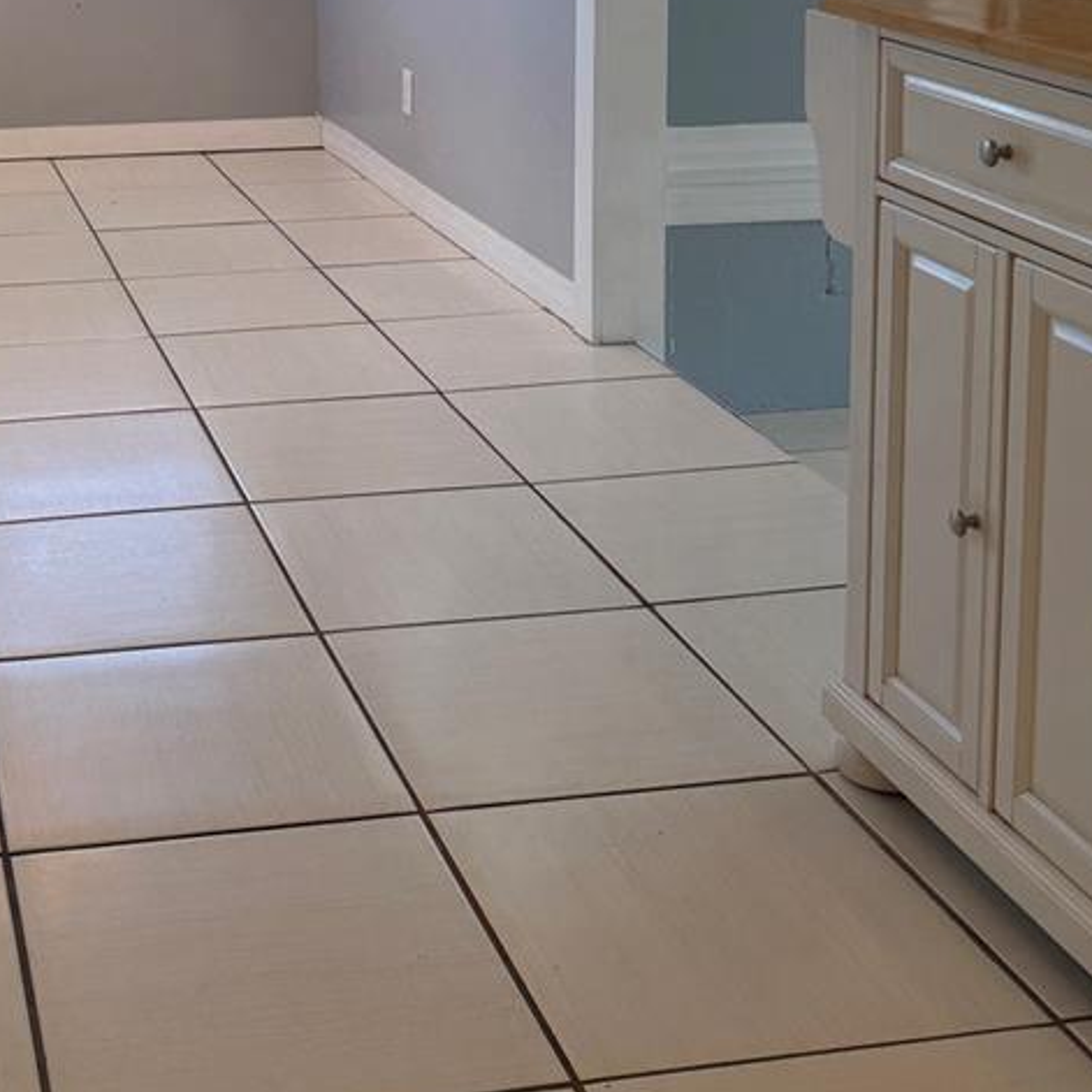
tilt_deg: -7.1
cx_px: 125
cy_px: -19
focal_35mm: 54
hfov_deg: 30.4
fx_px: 1927
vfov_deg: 29.4
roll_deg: +0.0
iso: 80
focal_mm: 6.76
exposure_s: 1/220
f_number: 1.78
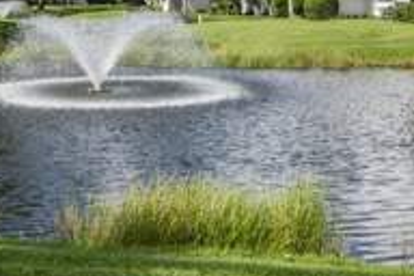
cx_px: 192
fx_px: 862
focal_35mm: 75
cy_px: -2
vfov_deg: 17.7
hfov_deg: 27.0
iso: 100
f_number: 8
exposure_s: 1/320
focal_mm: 20
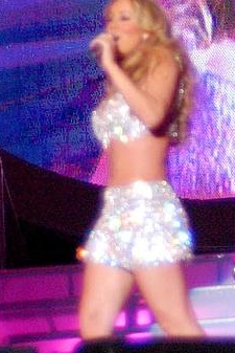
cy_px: -43
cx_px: 180
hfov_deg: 5.1
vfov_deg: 7.7
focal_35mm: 267
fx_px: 2611
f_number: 1.4
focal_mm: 50
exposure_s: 1/1600
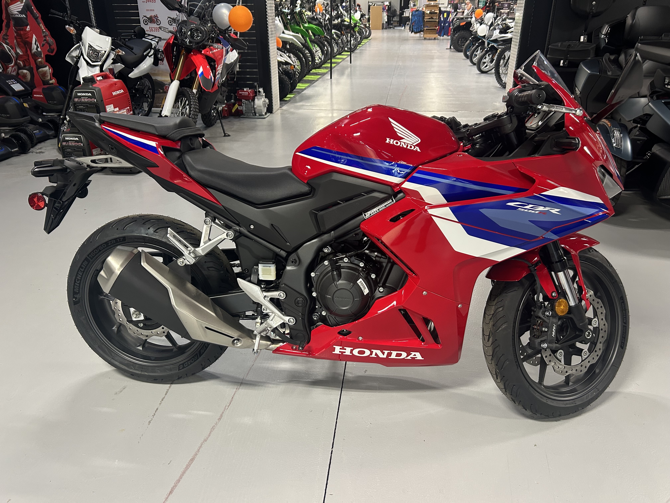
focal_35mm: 26
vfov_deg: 53.1
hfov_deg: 67.3
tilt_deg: -25.6
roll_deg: +0.7
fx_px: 503
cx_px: 335
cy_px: 252
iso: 200
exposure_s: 1/60
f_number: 1.5
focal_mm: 5.7
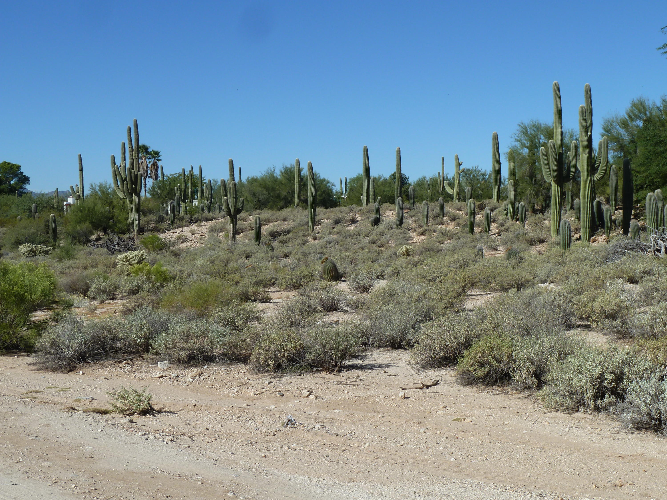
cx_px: 334
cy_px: 250
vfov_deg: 28.0
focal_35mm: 52
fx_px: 1002
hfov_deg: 36.8
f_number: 5.6
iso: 80
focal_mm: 8.5
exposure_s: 1/500
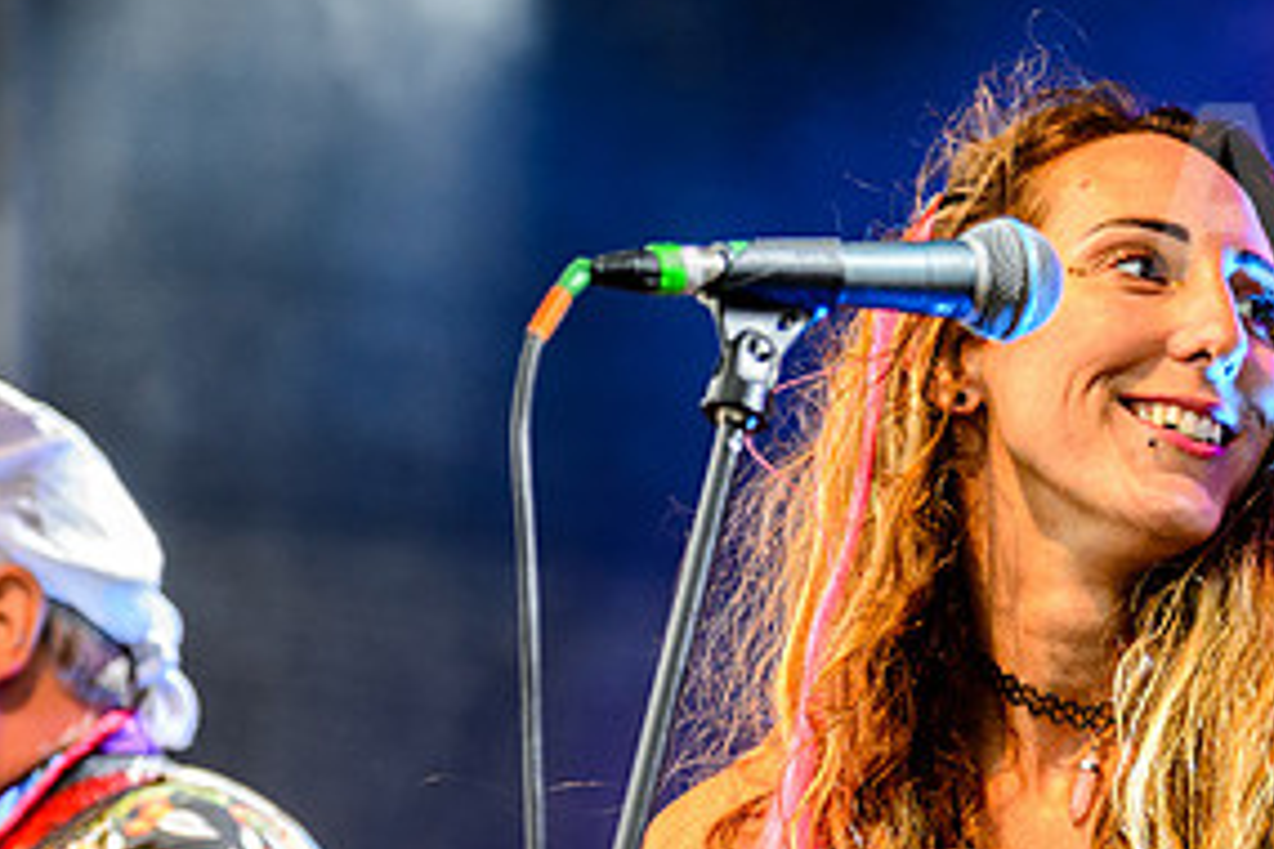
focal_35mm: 279
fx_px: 9873
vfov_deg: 4.9
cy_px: 650
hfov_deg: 7.4
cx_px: 681
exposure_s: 1/1250
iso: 1600
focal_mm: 122
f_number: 2.8
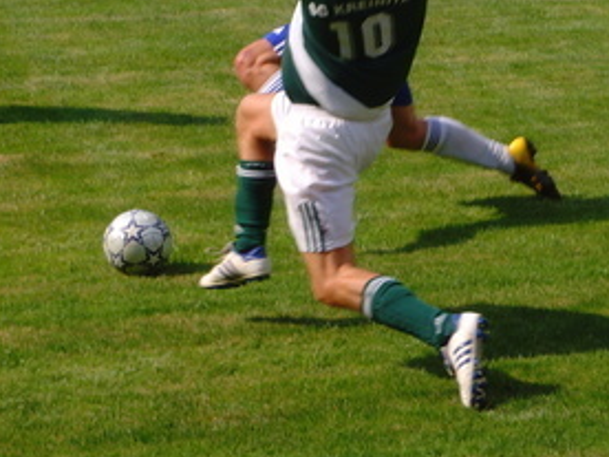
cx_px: 496
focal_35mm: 145
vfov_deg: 10.2
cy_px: 184
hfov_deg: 13.5
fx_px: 2551
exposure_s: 1/250
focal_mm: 13.7
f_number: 7.4
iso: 80
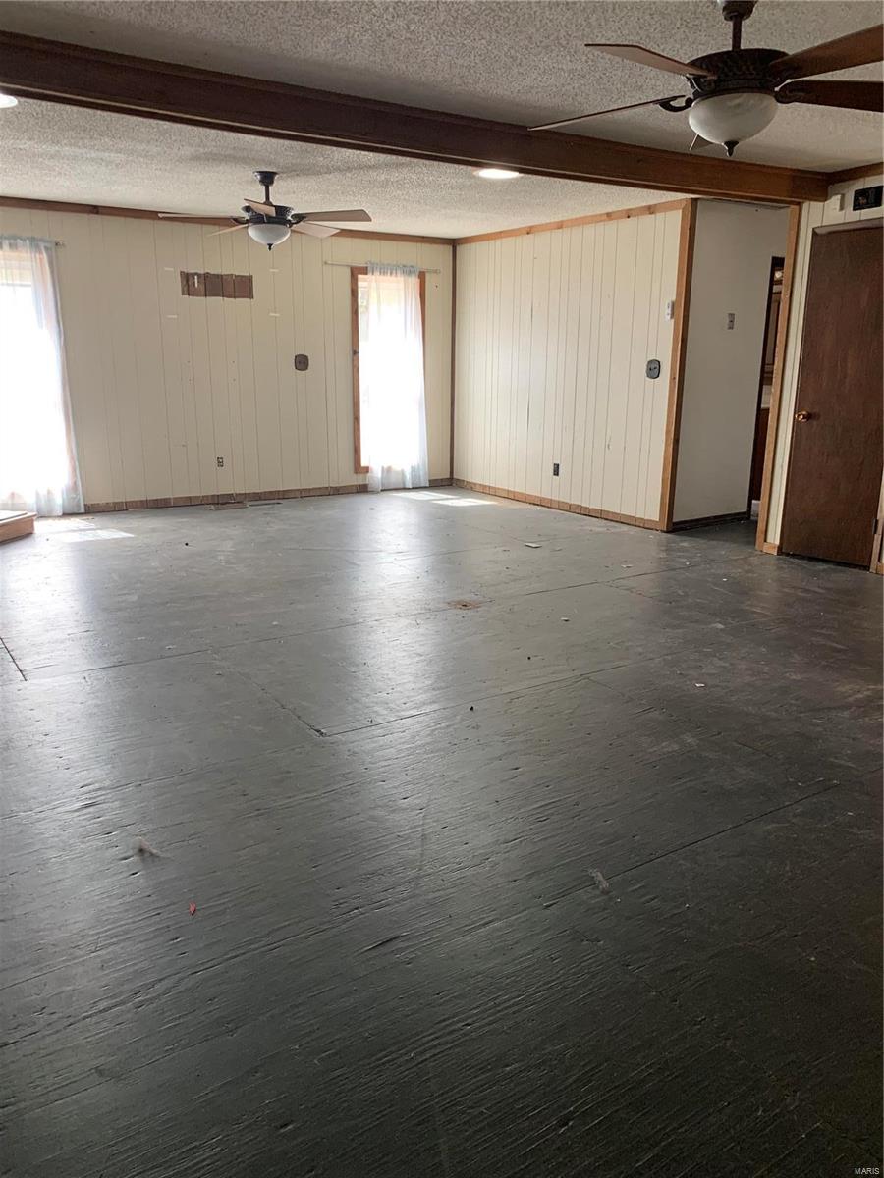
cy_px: 589
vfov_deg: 67.3
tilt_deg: -15.0
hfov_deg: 53.1
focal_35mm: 26
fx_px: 885
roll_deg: -0.4
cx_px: 442
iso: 100
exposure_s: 1/60
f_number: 1.8
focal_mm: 4.25
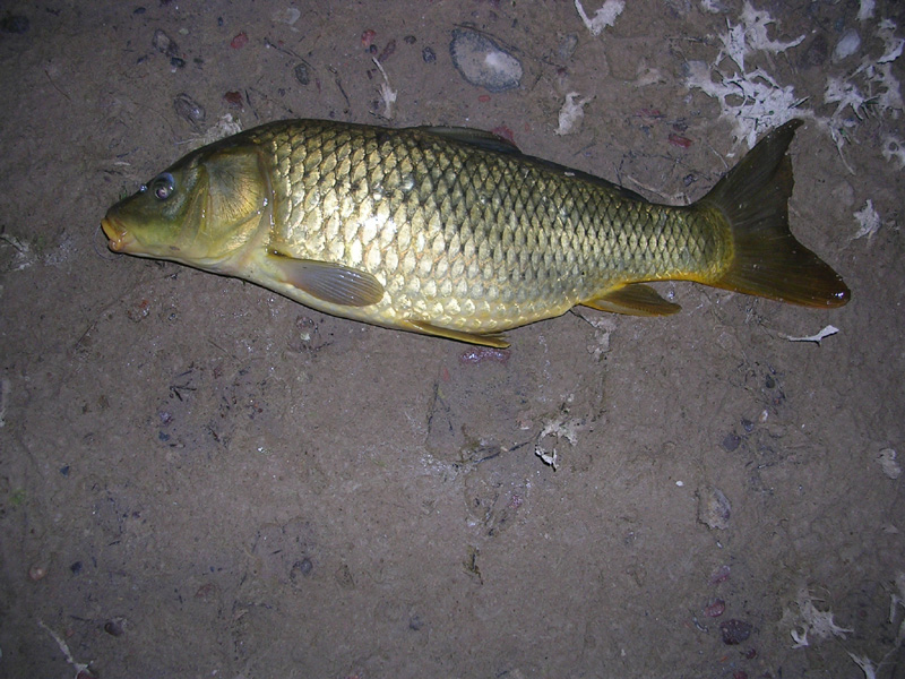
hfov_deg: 49.0
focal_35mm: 38
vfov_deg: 37.7
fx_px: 993
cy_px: 340
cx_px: 452
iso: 50
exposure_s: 1/60.1
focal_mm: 5.8
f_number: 2.8
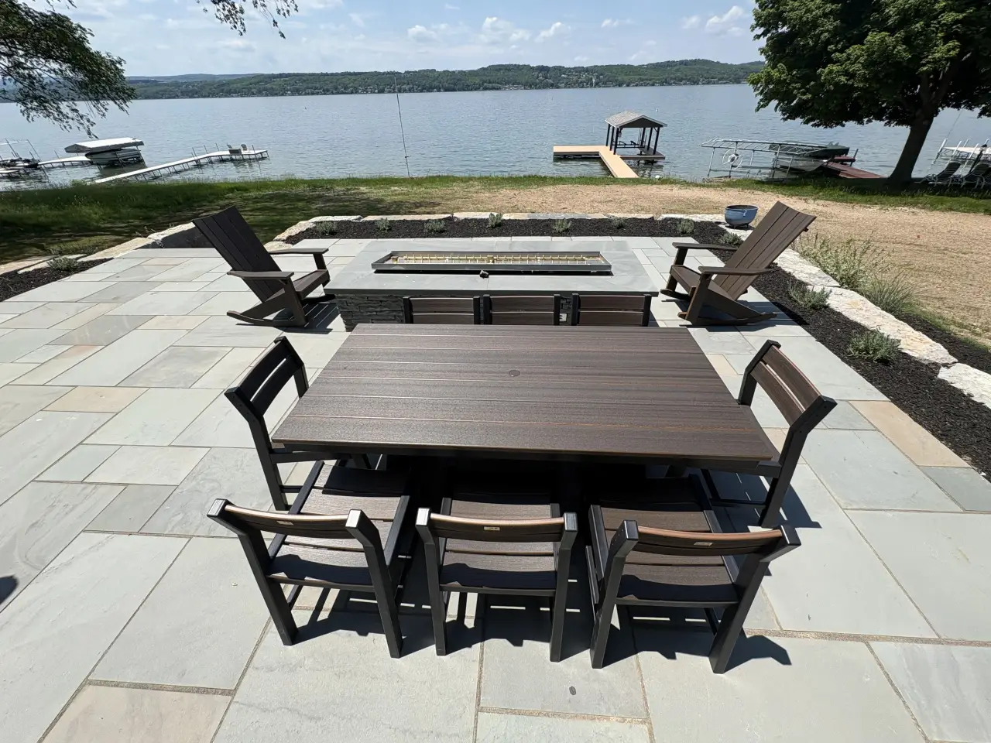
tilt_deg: -35.2
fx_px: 401
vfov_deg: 85.7
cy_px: 372
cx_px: 496
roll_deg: +1.6
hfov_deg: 102.1
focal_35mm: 14
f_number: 2.2
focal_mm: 2.22
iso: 50
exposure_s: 1/1506
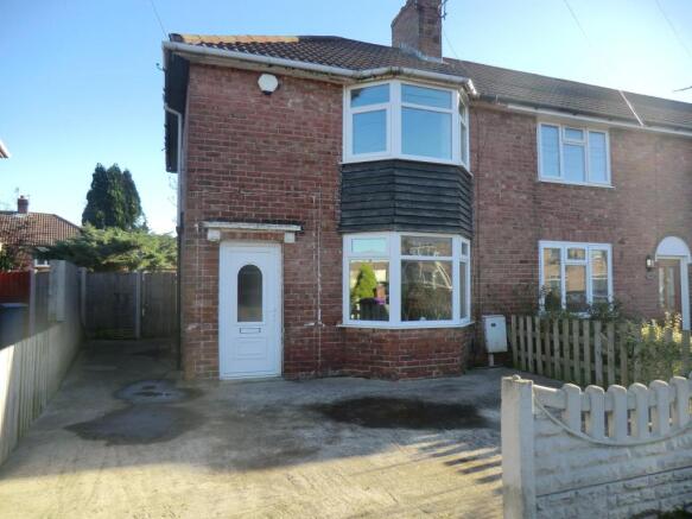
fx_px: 480
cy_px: 260
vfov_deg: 56.8
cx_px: 346
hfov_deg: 71.6
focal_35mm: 24
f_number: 3.2
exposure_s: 1/200
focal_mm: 4.3
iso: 64
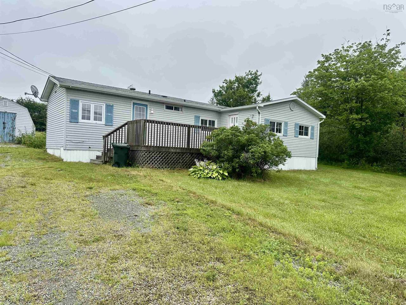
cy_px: 152
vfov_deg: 56.8
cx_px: 203
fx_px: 281
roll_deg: -1.0
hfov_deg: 71.6
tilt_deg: +0.8
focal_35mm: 24
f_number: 1.78
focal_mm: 6.86
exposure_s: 1/3155
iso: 80
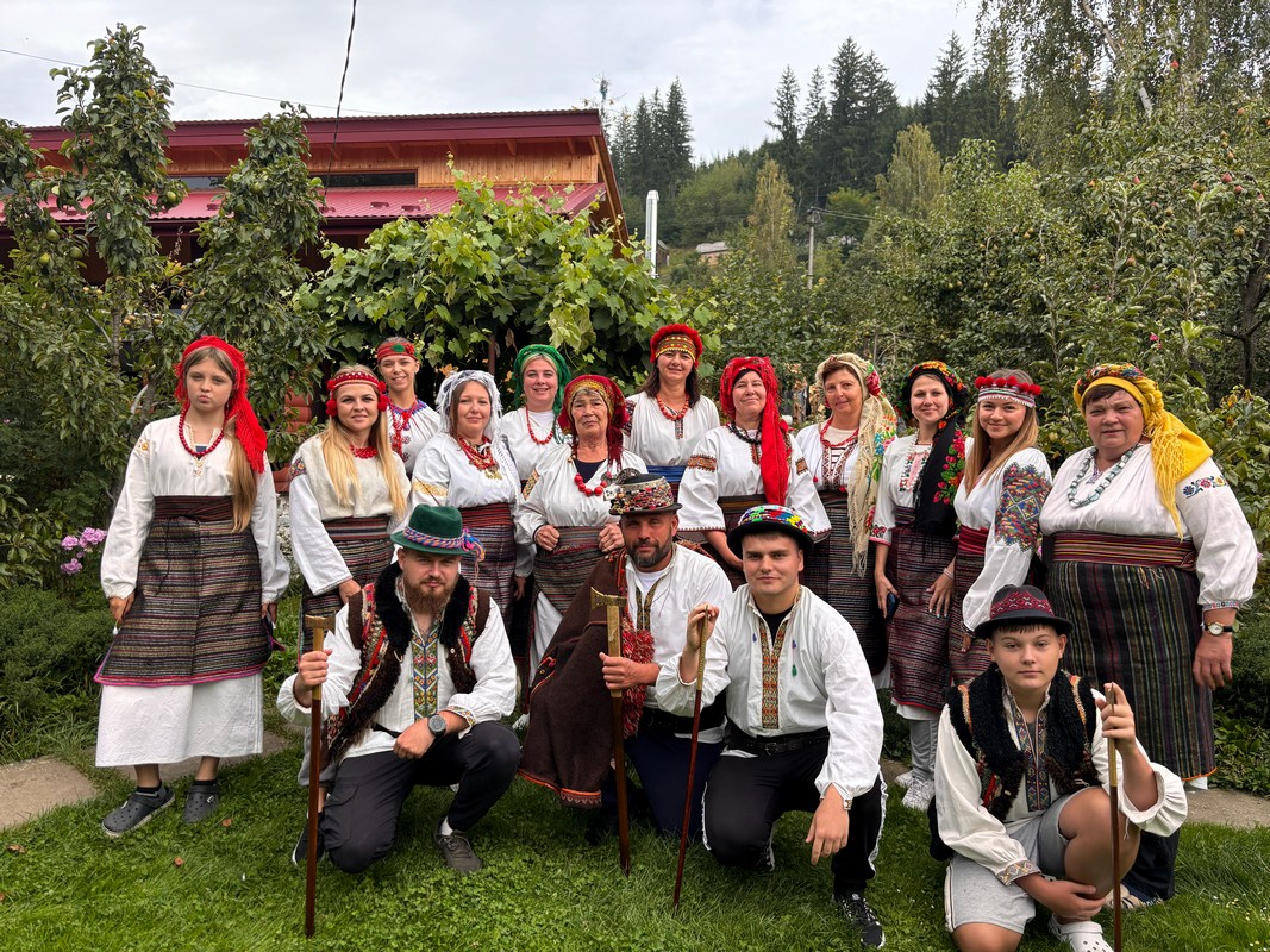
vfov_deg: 53.1
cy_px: 476
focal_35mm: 26
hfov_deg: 67.3
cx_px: 635
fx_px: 954
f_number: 1.6
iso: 50
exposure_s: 1/752
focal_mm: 5.96
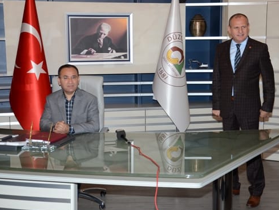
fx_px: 516
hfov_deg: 30.2
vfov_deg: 22.9
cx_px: 149
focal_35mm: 64
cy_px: 101
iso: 1000
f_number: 4.2
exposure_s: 1/100
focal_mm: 34
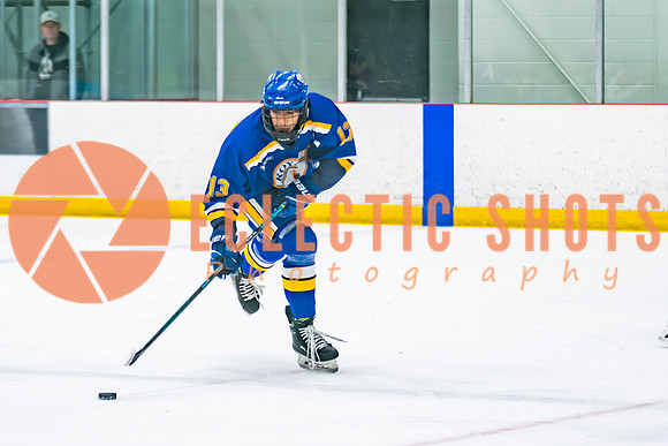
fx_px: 3595
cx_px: 334
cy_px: 255
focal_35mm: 194
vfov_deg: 7.1
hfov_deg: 10.6
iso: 1250
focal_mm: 100
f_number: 2.8
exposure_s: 1/640
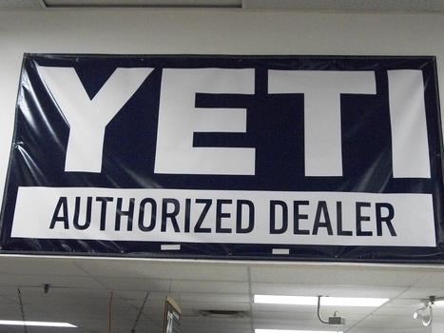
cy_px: 166
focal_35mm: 50
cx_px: 222
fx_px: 641
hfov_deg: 38.2
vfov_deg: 29.1
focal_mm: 8.8
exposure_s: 1/100
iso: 640
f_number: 3.6
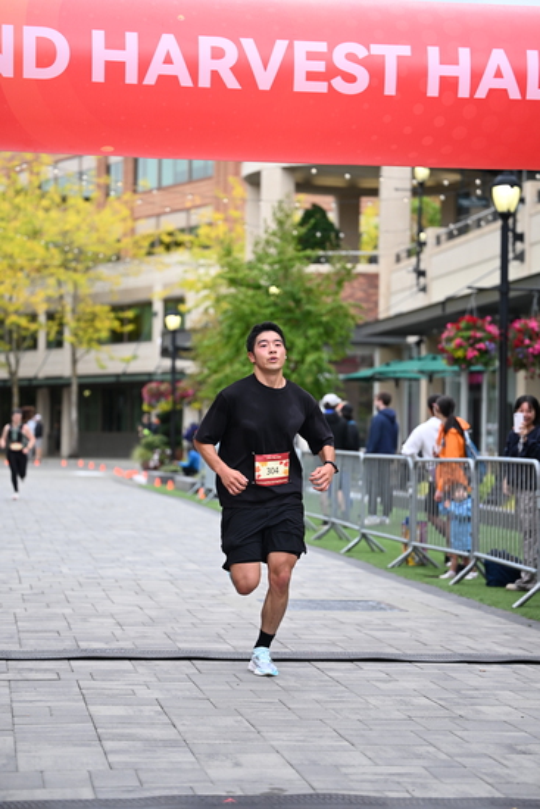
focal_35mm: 86
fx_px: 1934
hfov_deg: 15.9
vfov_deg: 23.6
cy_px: 404
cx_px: 270
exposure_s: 1/2000
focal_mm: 86
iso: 640
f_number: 2.8
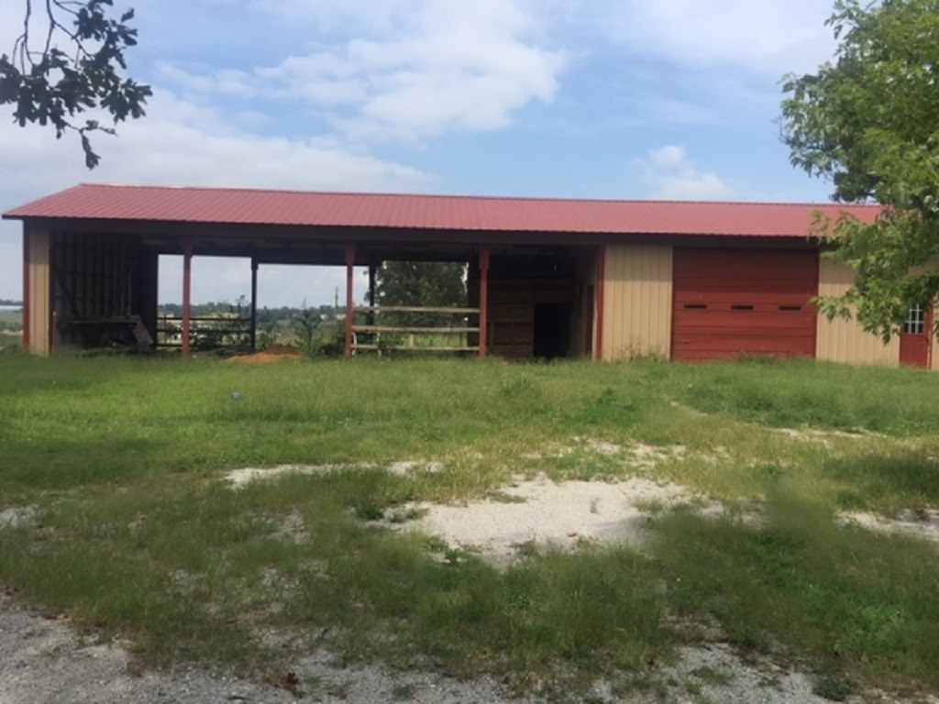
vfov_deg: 48.2
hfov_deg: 61.7
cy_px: 352
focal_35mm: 29
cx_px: 470
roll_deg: -2.1
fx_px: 787
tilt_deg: -2.0
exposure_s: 1/1980
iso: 32
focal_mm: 4.15
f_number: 2.2
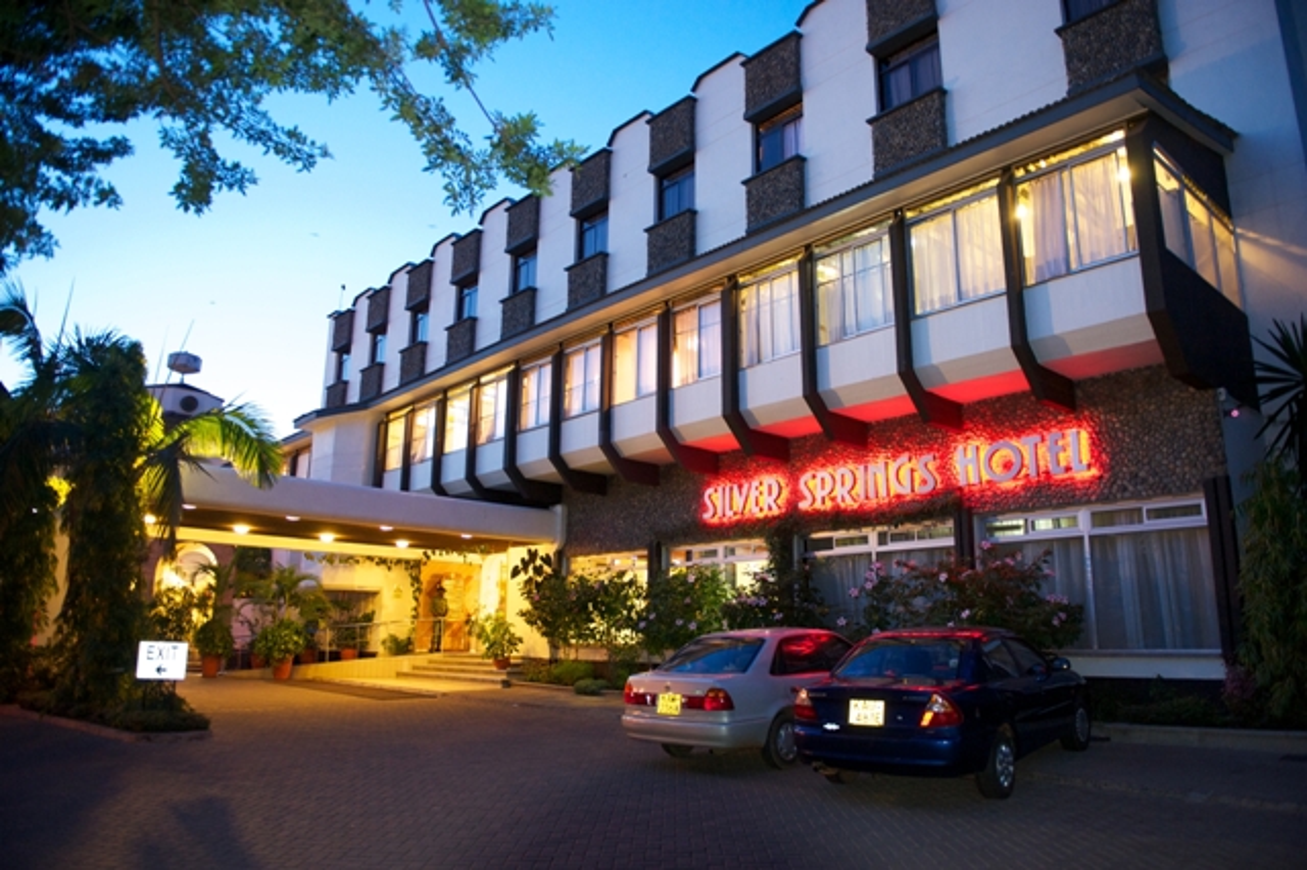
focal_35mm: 24
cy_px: 435
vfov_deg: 53.1
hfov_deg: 73.8
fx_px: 871
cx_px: 654
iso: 2500
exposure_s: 1/10
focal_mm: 24
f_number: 2.8
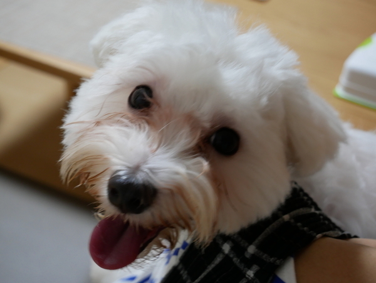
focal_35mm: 60
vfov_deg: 24.4
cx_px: 188
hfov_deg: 32.2
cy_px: 142
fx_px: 652
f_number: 4.9
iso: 800
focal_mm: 30
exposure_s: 1/30
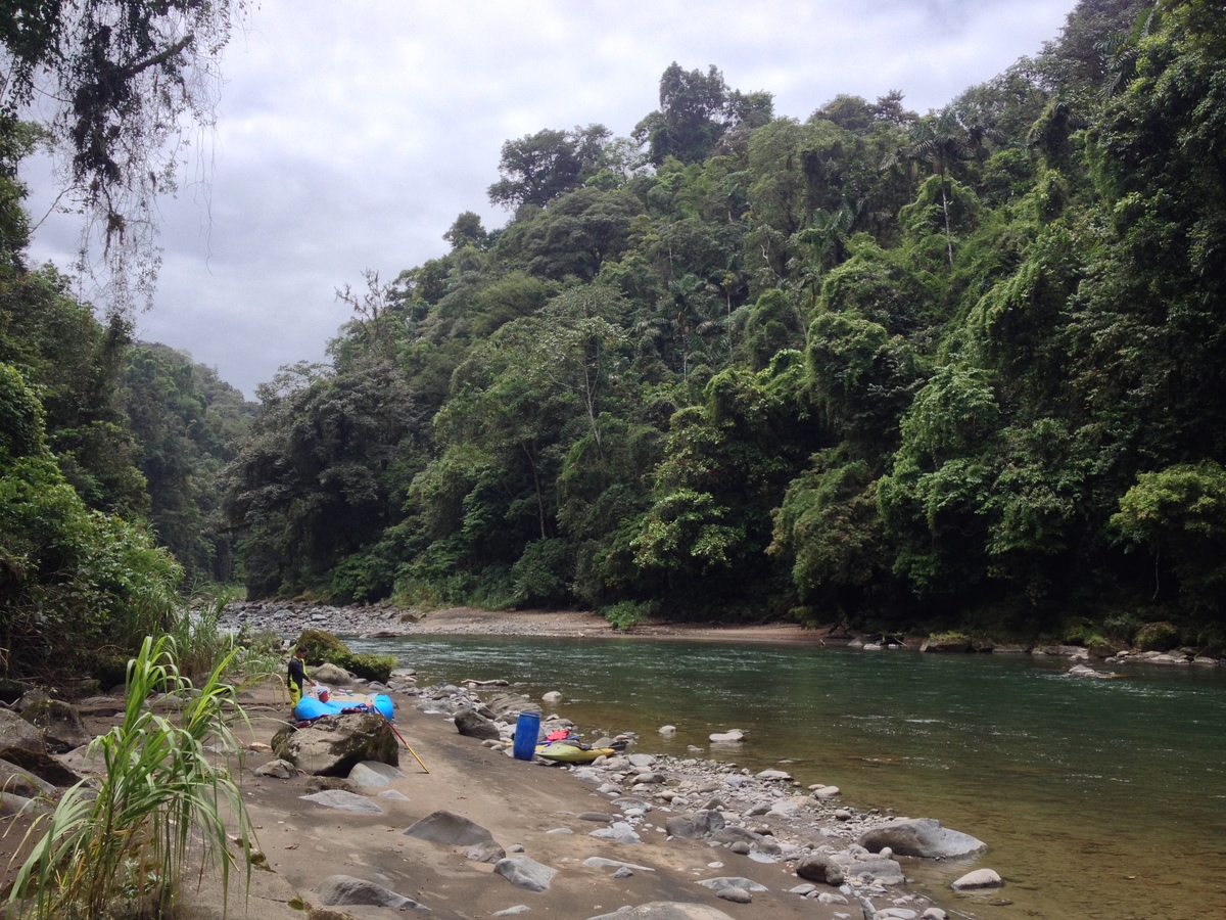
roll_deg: +0.9
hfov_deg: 52.6
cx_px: 613
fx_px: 1240
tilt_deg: +3.3
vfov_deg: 40.7
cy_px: 460
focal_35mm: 35
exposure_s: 1/849
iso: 50
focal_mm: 4.28
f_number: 2.4
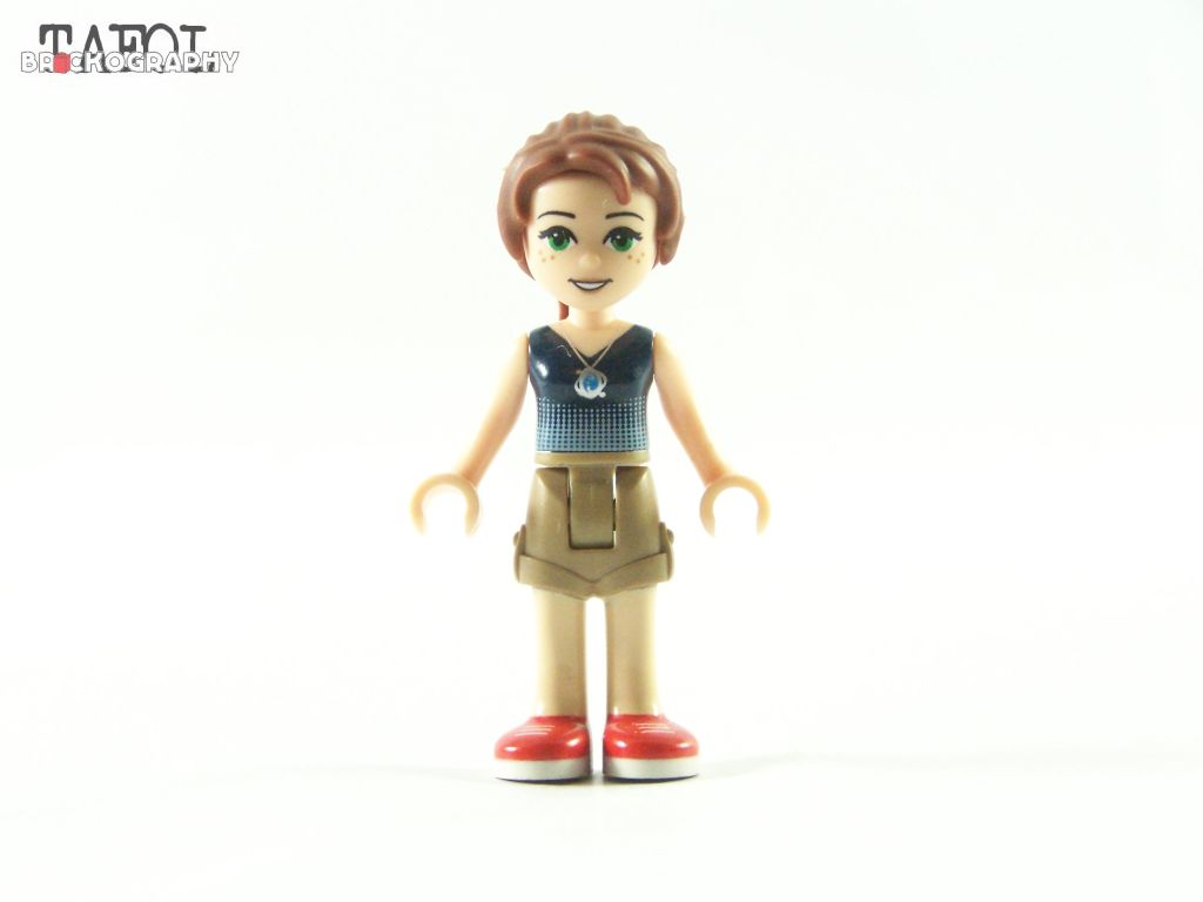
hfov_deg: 20.9
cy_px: 451
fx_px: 3267
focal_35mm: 94
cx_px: 602
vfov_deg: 15.7
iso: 400
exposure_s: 1/60
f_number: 3.6
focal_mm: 15.6
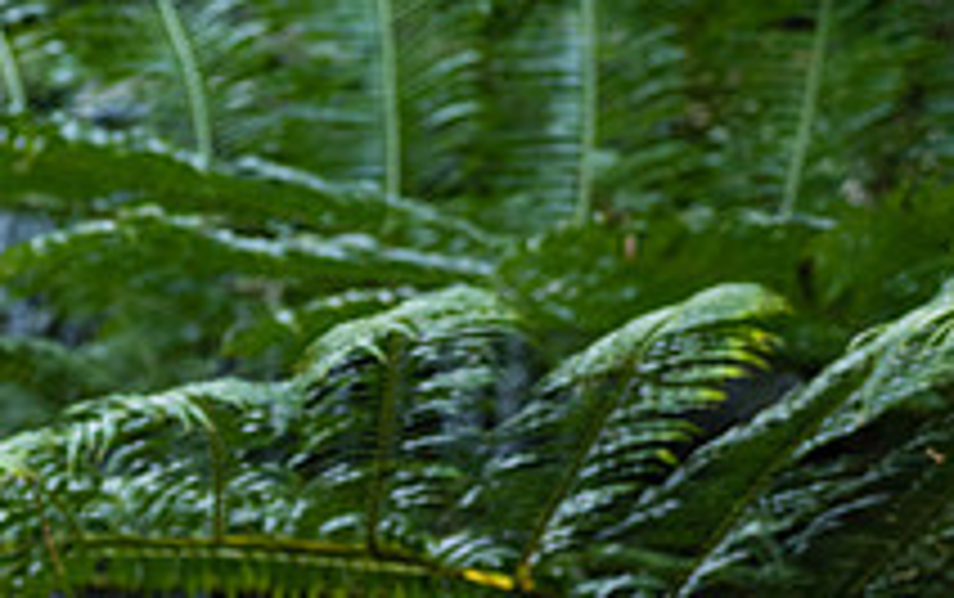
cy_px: 677
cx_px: -99
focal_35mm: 443
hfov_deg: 4.7
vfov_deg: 3.0
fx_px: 11530
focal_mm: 105
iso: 800
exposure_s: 1/250
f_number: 4.8
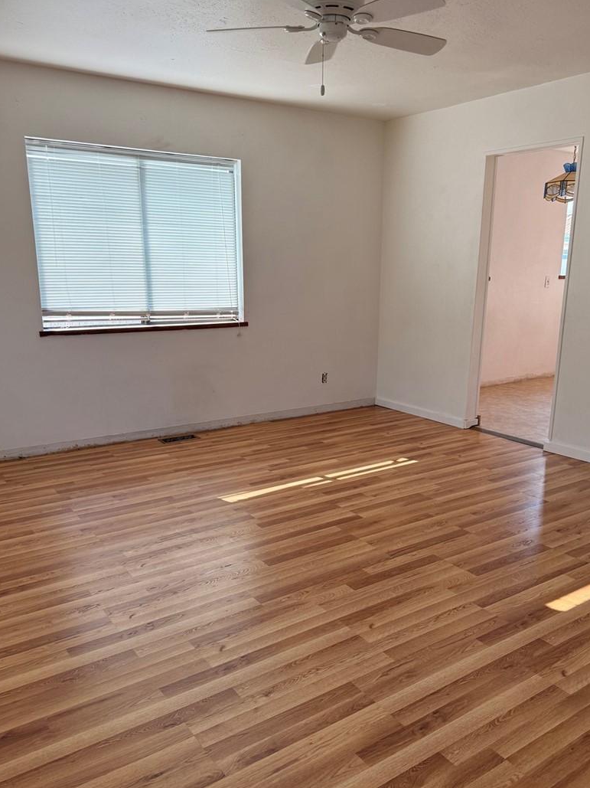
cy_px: 433
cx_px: 324
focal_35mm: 28
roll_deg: -1.0
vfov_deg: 63.3
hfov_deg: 49.6
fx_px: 637
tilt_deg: -14.8
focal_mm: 6.76
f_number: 1.78
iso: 100
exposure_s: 1/287
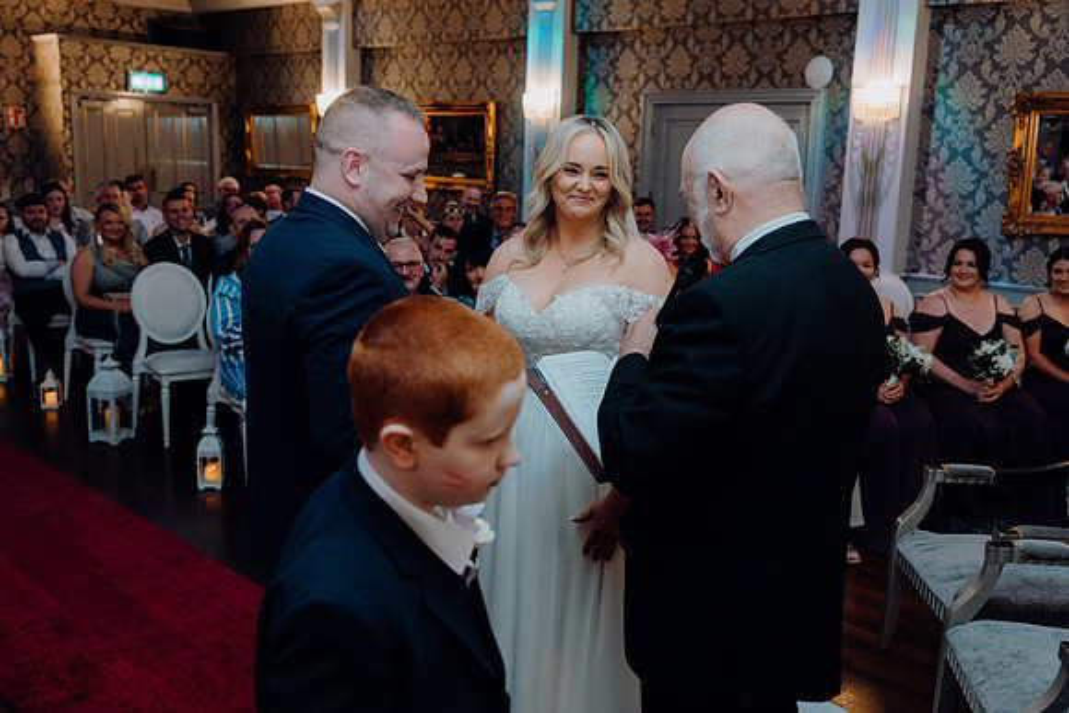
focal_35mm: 35
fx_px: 1039
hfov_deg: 54.4
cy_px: 356
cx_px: 534
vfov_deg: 37.9
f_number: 3.5
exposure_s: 1/160
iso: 2500
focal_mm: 35
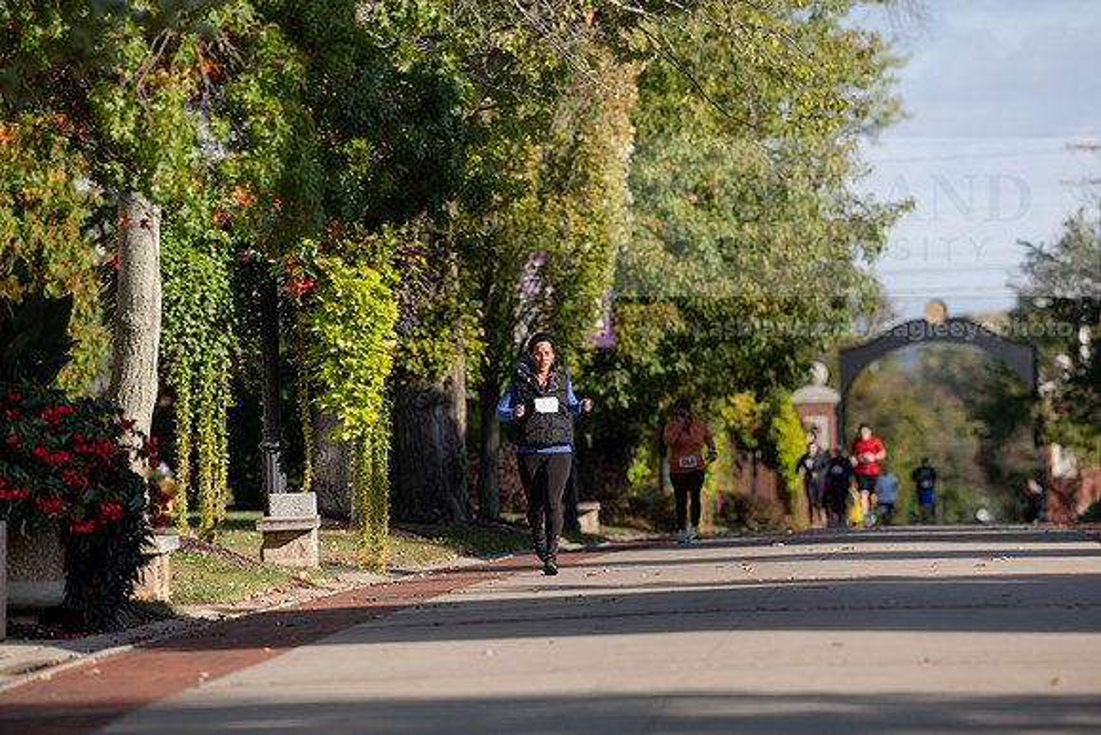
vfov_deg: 4.6
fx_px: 9177
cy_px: 368
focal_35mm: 300
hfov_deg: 6.9
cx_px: 550
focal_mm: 300
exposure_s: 1/800
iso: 200
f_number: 4.5
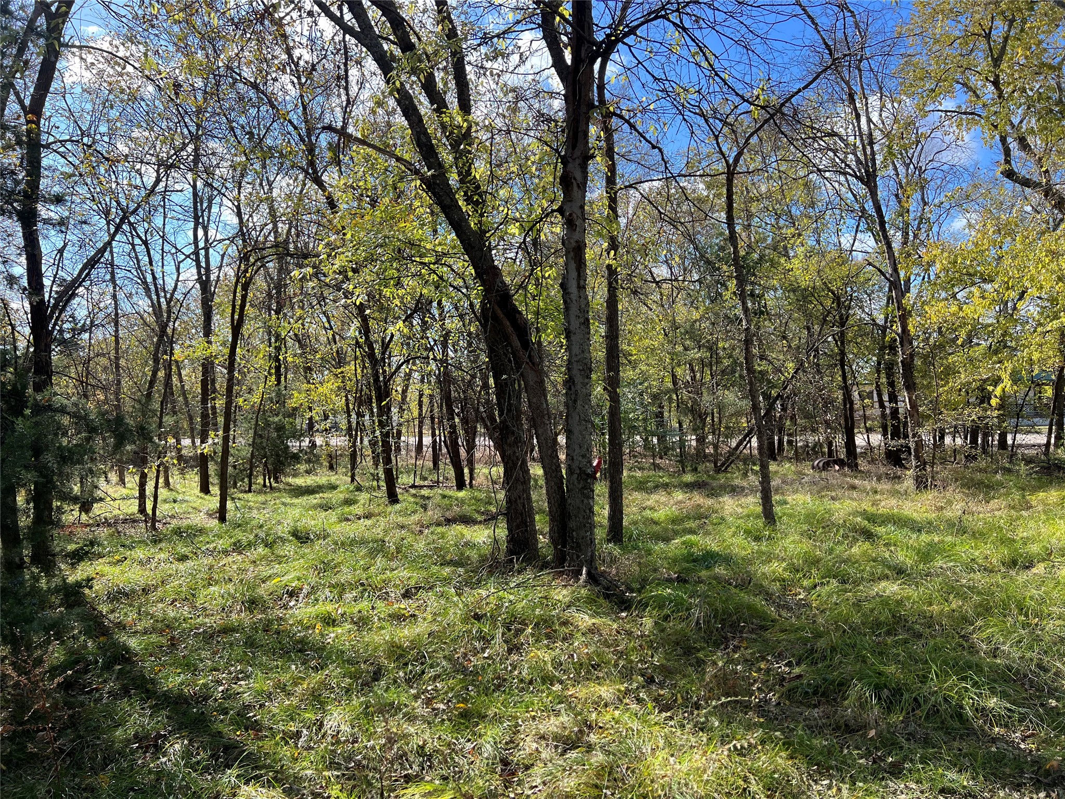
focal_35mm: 26
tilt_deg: +1.3
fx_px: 800
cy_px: 400
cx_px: 532
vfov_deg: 53.1
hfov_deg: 67.3
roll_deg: +1.3
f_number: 1.5
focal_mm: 5.7
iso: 50
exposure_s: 1/1280
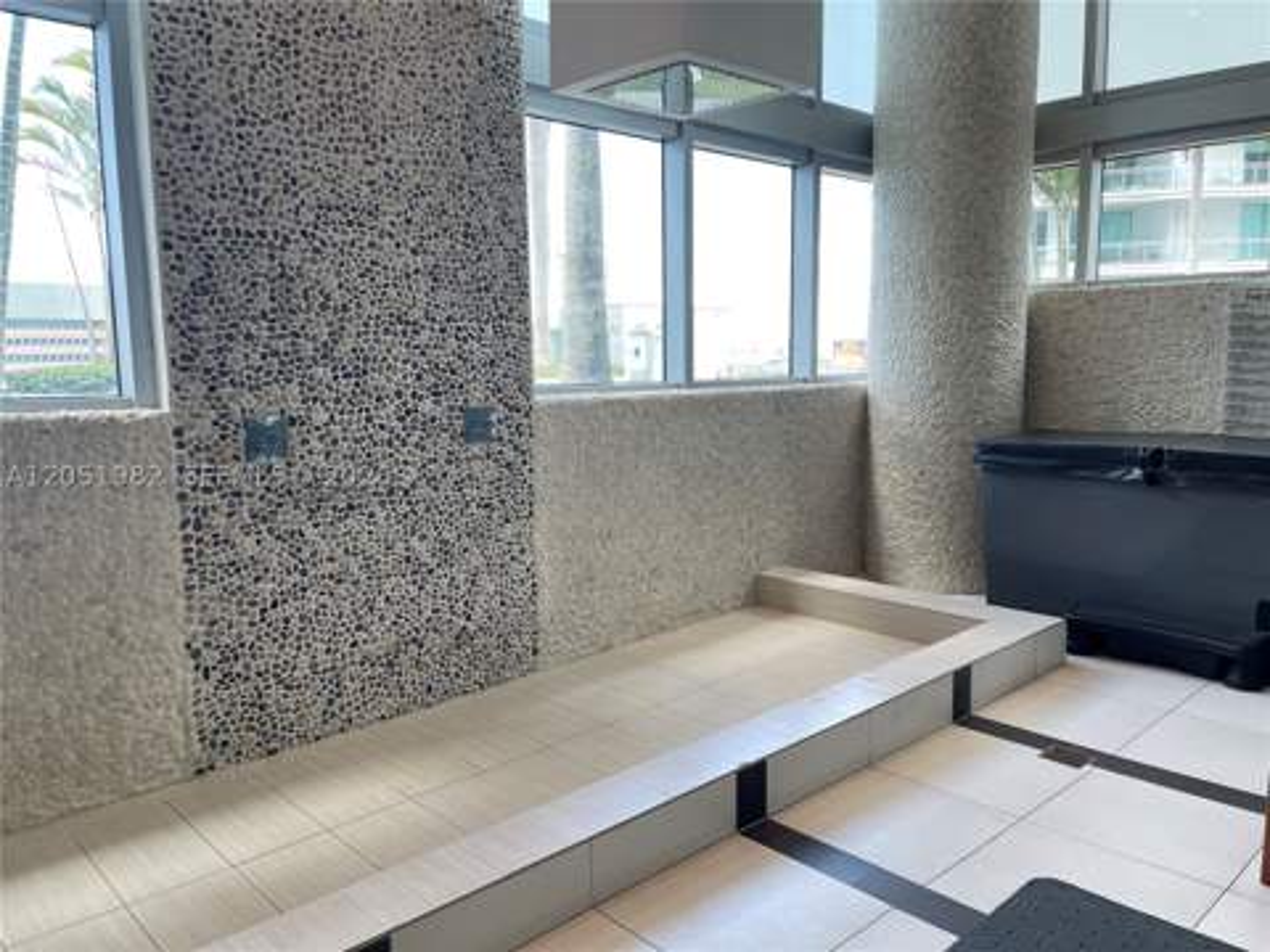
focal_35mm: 25
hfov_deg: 69.4
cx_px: 635
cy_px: 476
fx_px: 917
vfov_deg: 54.9
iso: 50
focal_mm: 5.1
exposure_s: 1/120
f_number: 1.6
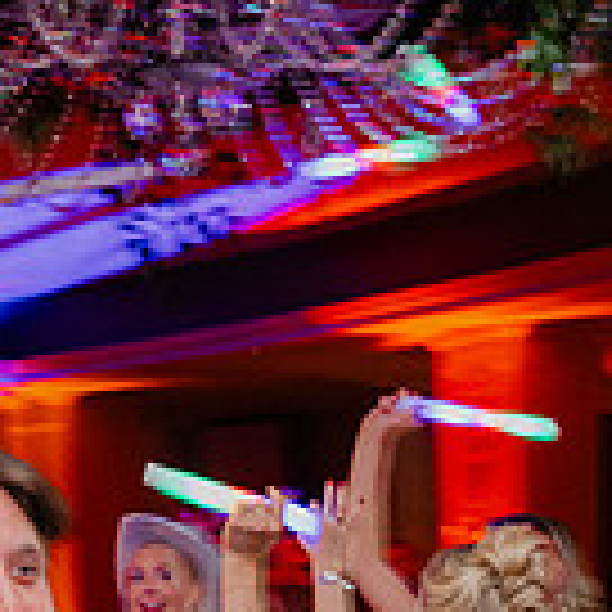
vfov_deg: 18.6
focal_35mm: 87
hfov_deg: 19.9
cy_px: 781
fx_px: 1740
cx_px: 261
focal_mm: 24
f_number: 2.8
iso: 2000
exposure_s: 1/50
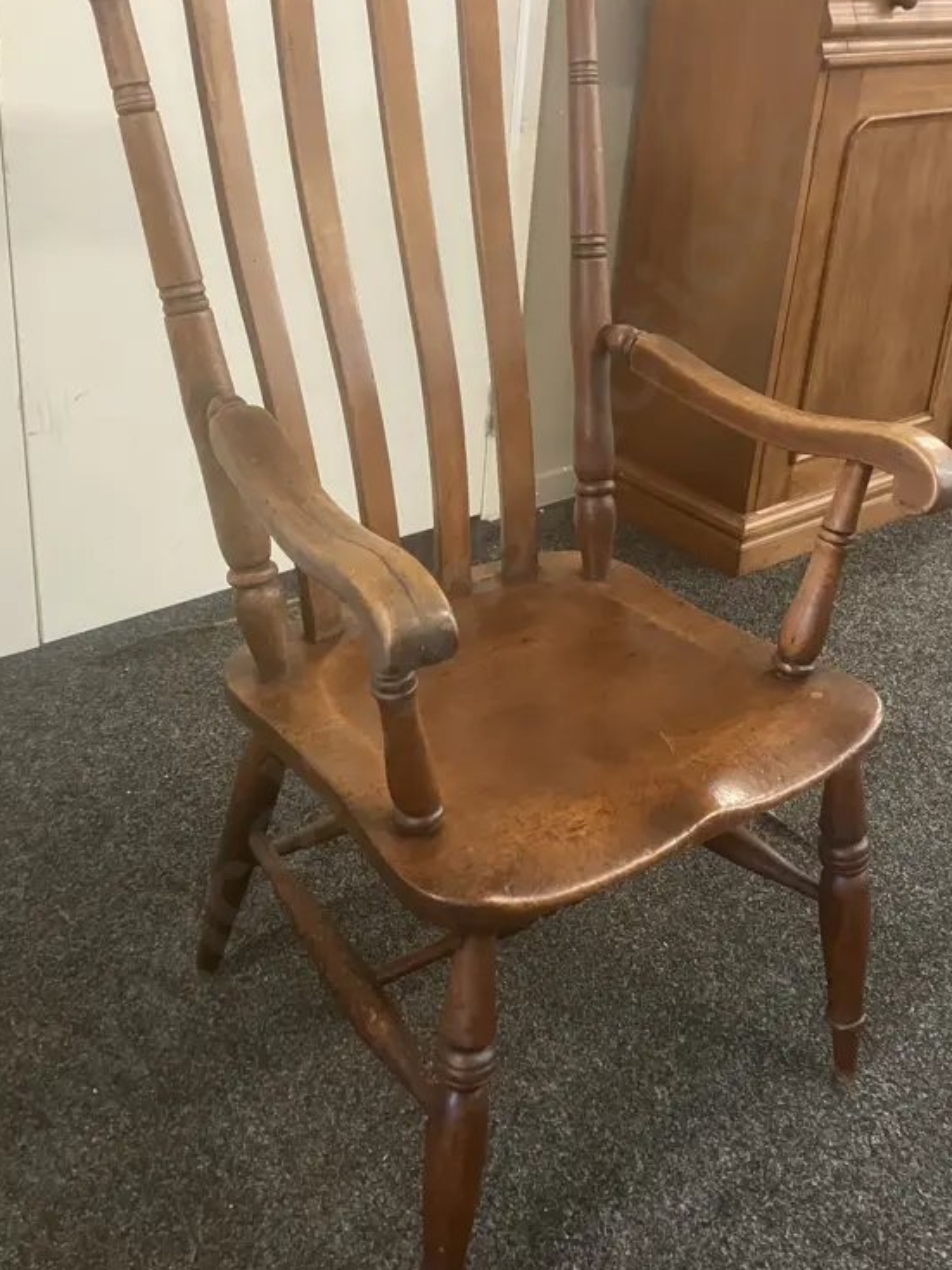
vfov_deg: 47.8
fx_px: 1431
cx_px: 487
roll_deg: -5.3
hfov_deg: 36.8
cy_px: 562
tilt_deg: -26.1
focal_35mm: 39
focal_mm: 3.99
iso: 320
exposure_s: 1/33
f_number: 1.8
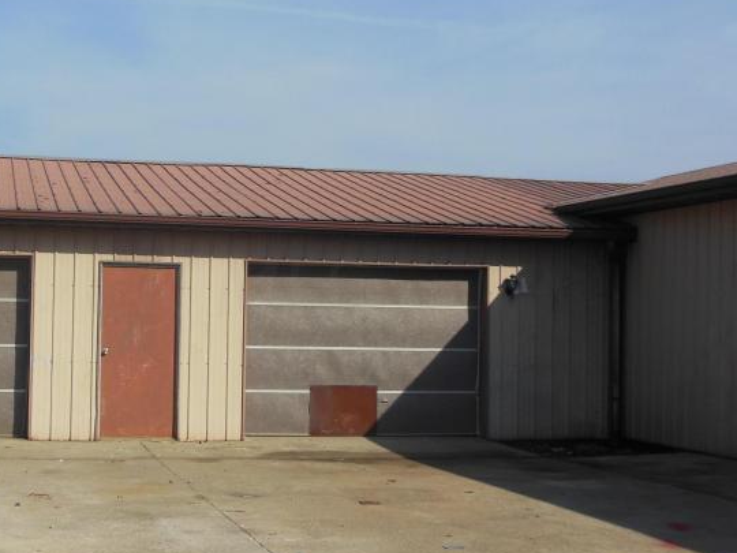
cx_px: 224
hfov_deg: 34.5
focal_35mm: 55
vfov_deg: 26.6
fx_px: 1171
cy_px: 288
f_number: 6.7
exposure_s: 1/640
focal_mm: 5.2
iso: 125
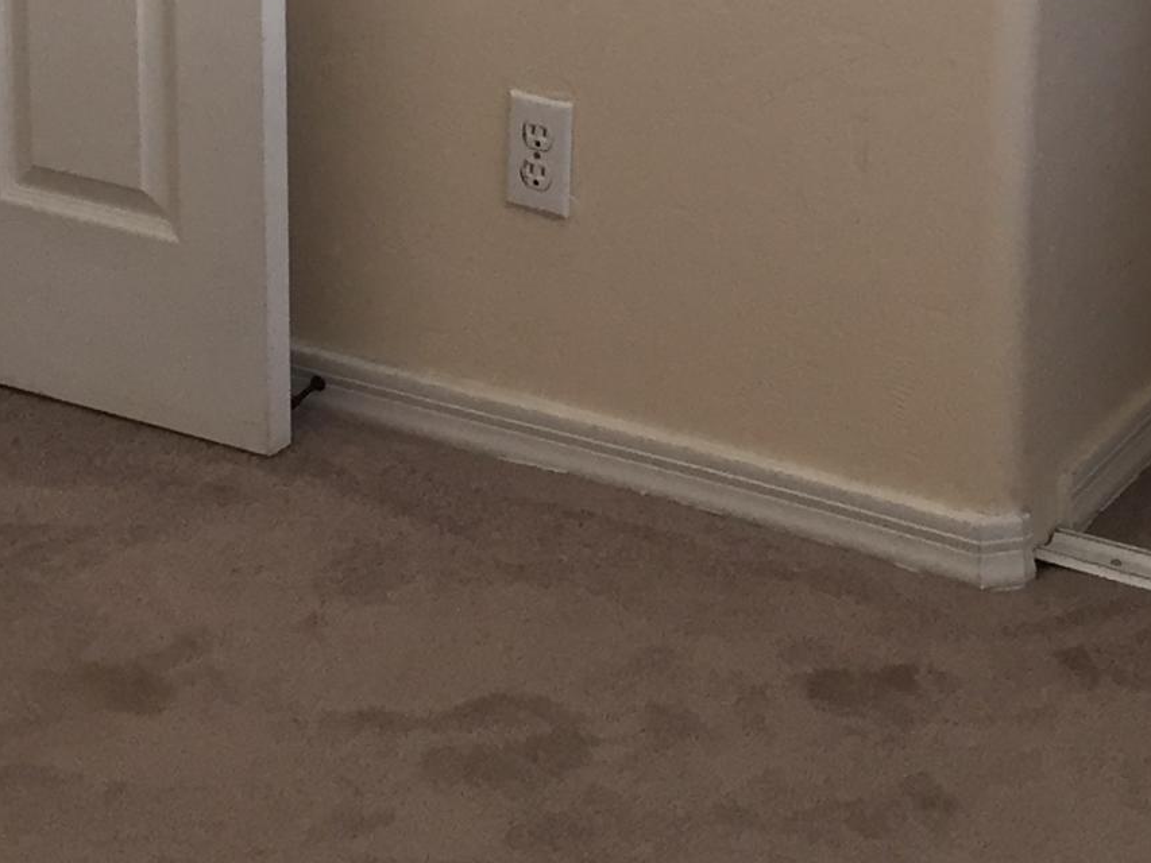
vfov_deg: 14.1
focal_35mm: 102
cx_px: 661
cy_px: -187
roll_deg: -0.9
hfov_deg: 19.2
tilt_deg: -15.8
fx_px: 3392
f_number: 2.2
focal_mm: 4.15
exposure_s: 1/30
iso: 40
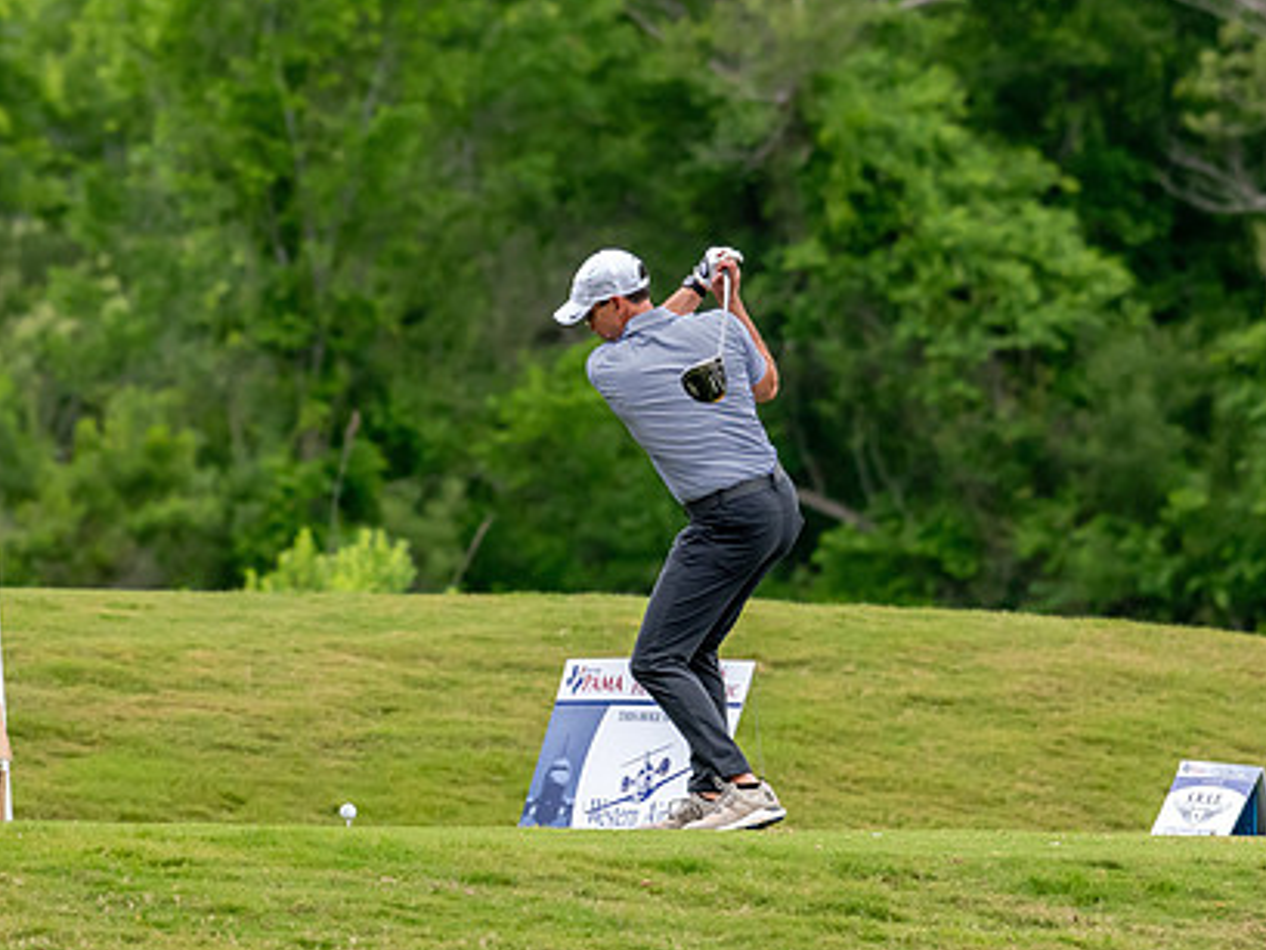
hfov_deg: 3.3
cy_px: 404
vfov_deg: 2.5
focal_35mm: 593
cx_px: 622
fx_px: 21694
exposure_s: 1/2000
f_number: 5.6
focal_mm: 290
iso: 1800
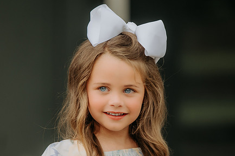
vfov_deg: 3.4
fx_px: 2622
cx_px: 84
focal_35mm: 402
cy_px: 97
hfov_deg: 5.1
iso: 200
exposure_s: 1/200
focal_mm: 200
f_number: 2.8
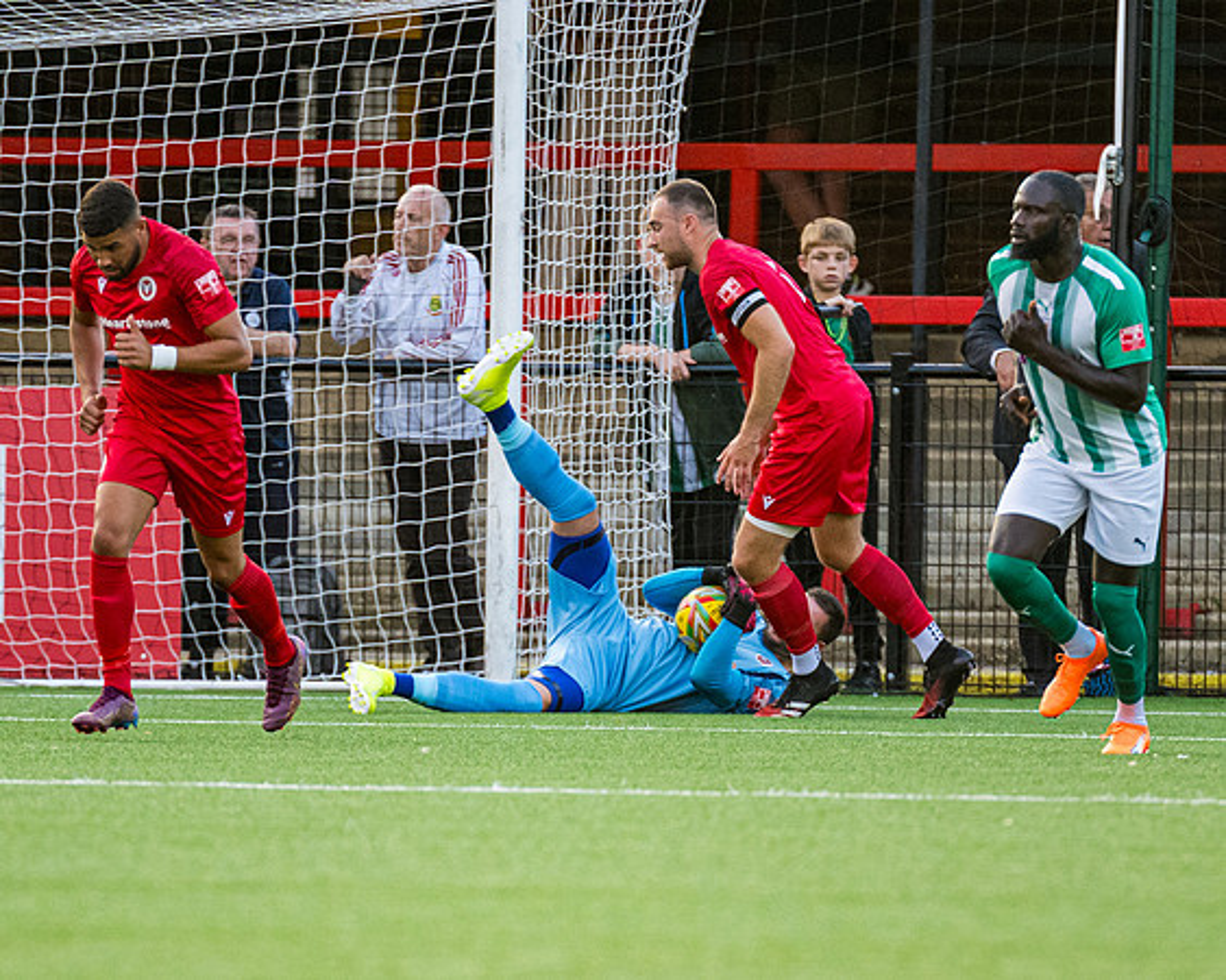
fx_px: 26048
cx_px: 562
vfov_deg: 2.2
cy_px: 694
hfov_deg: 2.7
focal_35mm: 718
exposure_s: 1/1000
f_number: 2.8
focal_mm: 300
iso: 1250
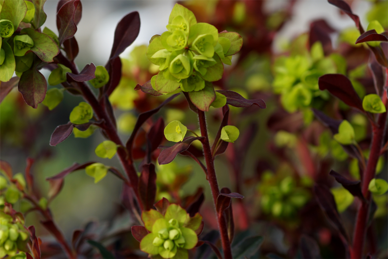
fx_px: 1617
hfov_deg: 13.7
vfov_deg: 9.1
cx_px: 194
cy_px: 130
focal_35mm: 150
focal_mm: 100
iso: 100
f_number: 4.5
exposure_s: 1/200
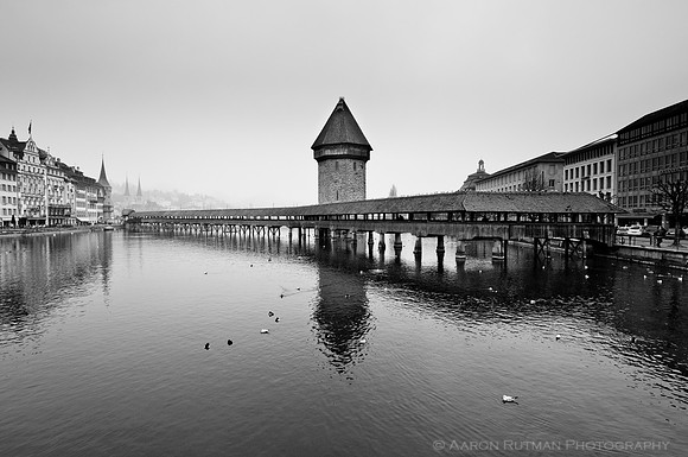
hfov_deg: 57.3
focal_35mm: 33
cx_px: 344
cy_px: 228
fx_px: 630
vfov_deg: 39.9
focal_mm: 22
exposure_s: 1/250
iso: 200
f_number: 8
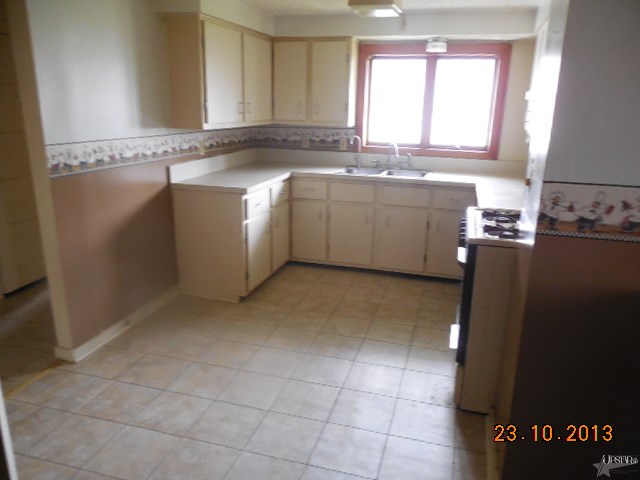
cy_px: 240
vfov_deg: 54.9
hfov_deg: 69.4
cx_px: 320
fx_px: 462
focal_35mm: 25
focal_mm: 4.5
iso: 800
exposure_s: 1/6
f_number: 3.3
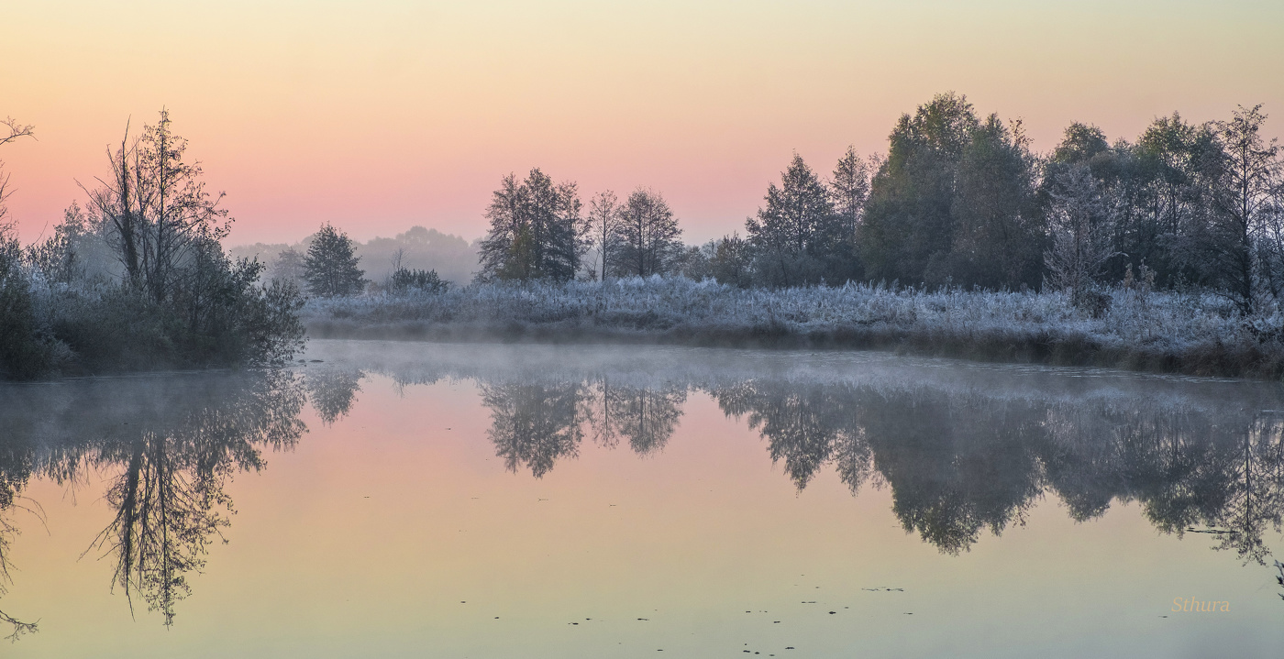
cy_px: 269
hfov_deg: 24.5
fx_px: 2960
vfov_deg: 12.7
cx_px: 642
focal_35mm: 89
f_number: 8
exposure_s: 1/160
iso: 250
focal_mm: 55
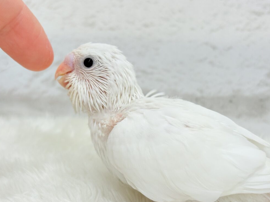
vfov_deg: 23.3
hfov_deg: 30.7
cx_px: 125
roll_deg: -0.6
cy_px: 99
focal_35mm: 63
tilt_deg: -11.8
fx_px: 492
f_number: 1.6
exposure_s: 1/100
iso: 50
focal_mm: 5.96
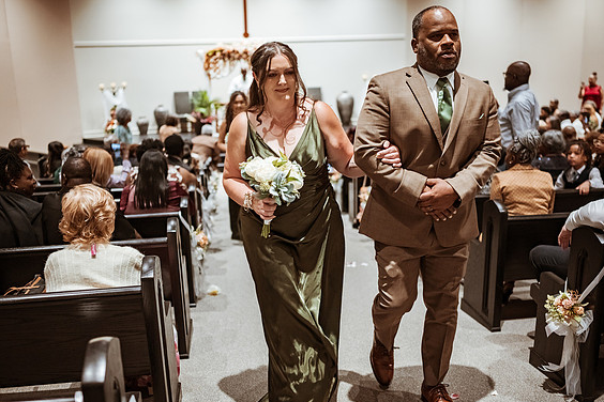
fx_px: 604
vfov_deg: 36.9
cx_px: 301
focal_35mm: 36
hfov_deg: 53.1
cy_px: 197
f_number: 1.8
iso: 1000
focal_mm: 35
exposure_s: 1/400
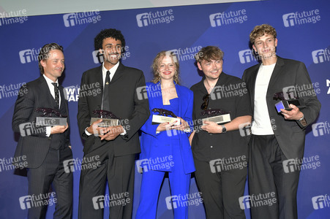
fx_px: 293
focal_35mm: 32
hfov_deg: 58.8
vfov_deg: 41.1
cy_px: 110
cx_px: 165
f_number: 6.3
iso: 1600
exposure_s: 1/250
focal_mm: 32
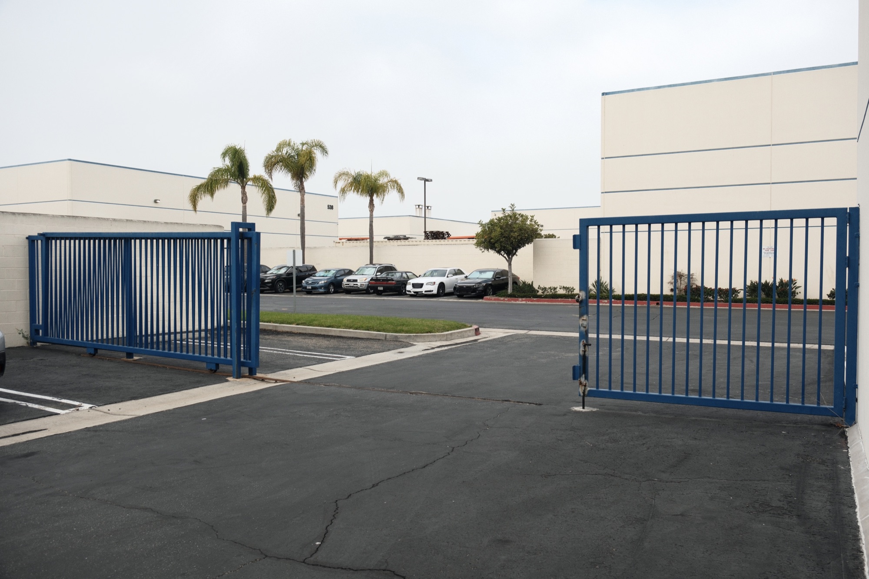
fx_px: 676
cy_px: 290
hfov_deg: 65.5
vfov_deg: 46.4
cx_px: 434
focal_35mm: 28
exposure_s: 1/320
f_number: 5.6
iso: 125
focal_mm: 18.4
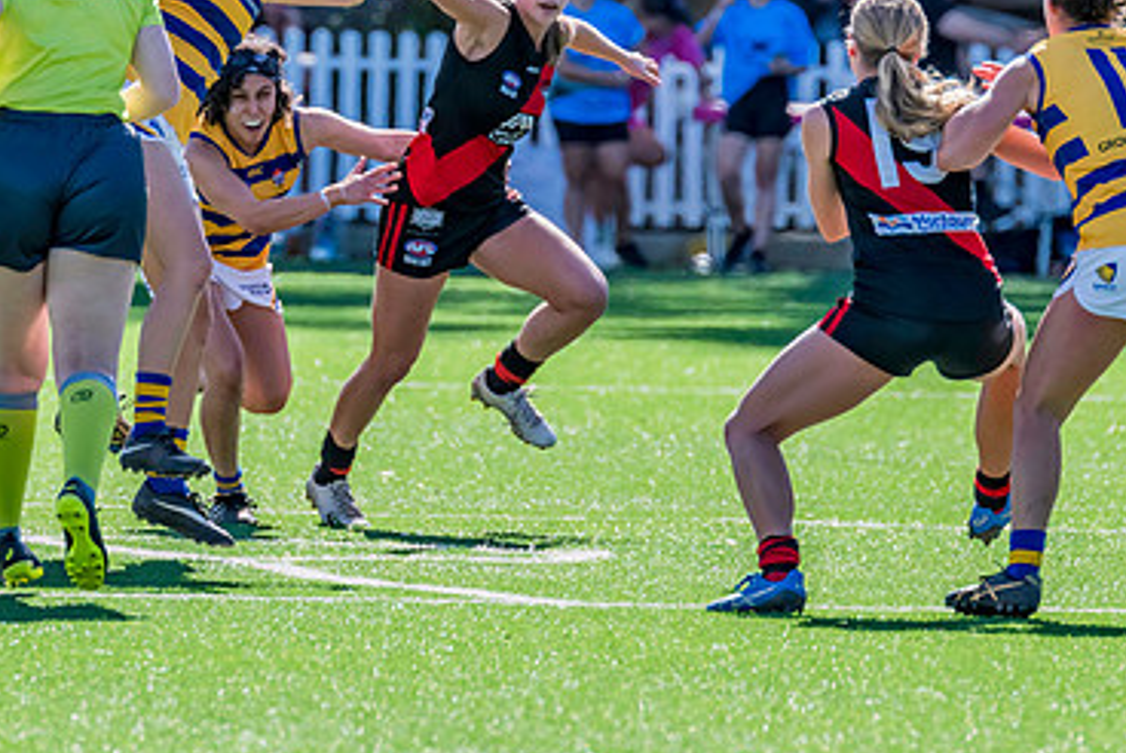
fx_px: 26794
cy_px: 114
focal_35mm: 856
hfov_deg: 2.4
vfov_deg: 1.6
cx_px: 363
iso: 800
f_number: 6.3
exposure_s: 1/2000
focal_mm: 420
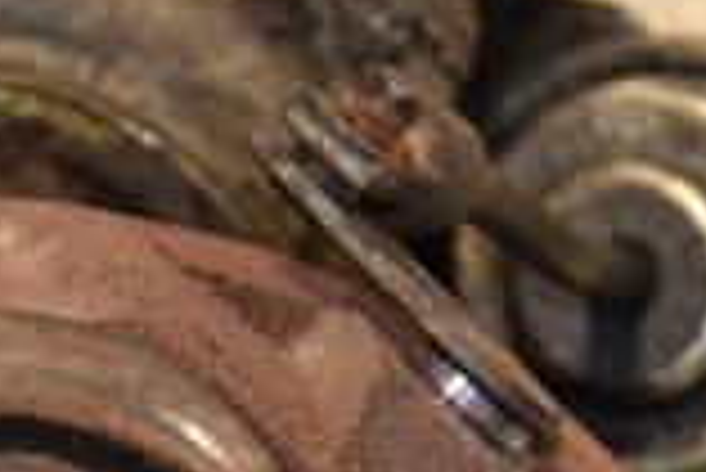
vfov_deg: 3.0
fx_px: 8991
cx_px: 36
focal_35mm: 458
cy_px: 643
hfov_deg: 4.5
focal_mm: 75
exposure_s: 1/125
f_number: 5.3
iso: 800
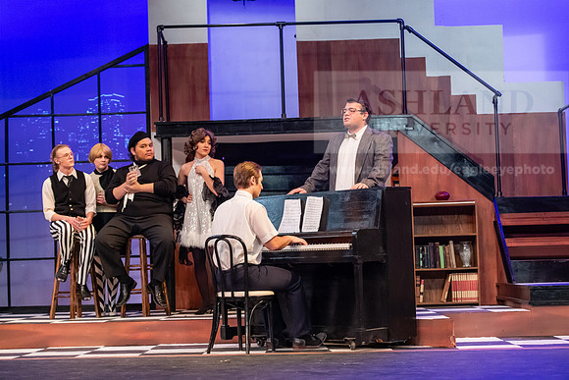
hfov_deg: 25.4
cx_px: 284
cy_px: 190
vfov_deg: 17.1
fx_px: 1265
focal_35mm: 80
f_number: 3.5
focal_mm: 80
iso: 3200
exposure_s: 1/200
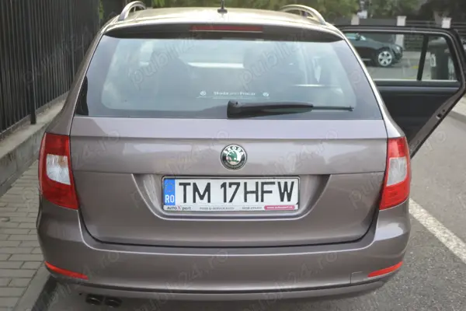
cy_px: 156
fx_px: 505
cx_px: 233
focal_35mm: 39
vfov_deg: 34.2
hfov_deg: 49.6
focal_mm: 26
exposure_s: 1/80
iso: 400
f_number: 4.2
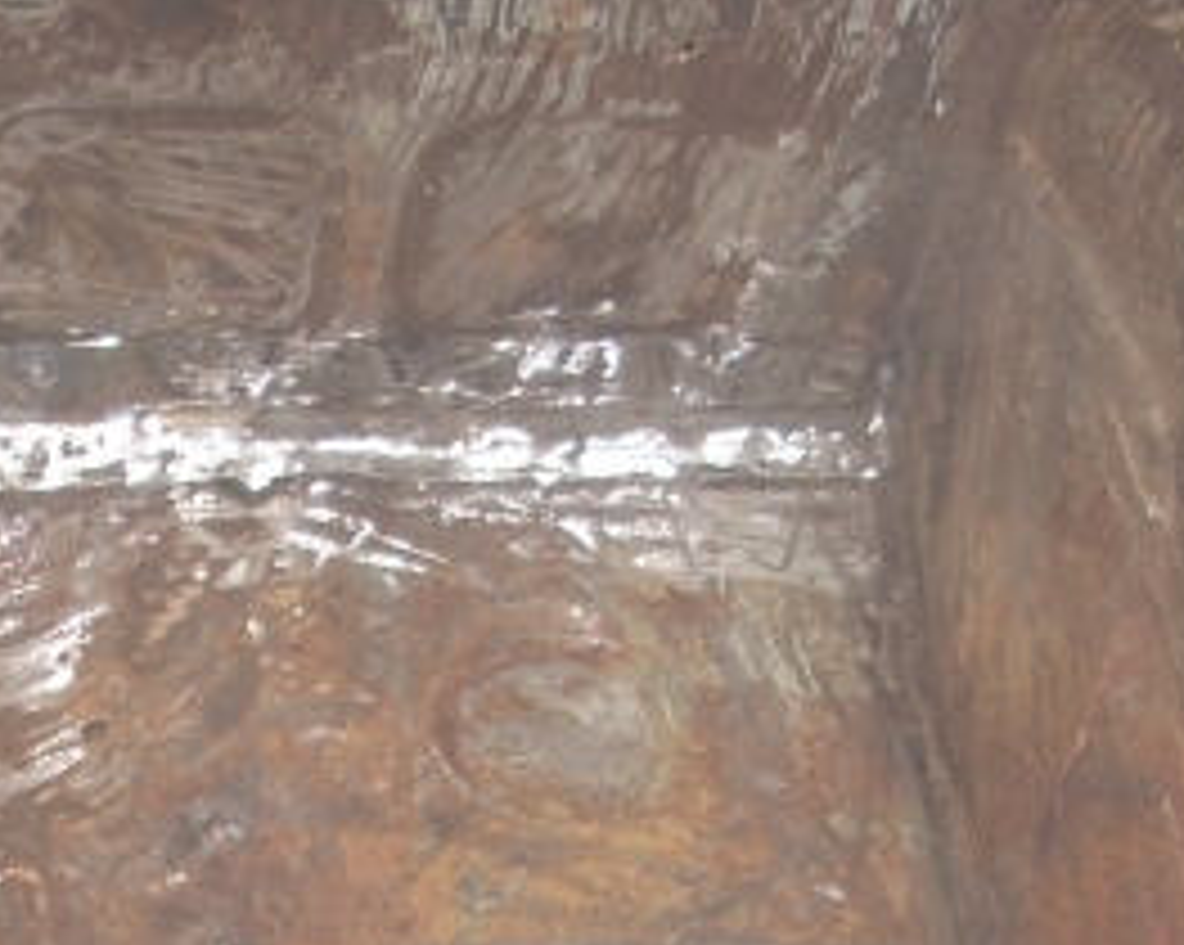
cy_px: 1006
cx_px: 342
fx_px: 3607
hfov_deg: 18.6
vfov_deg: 14.6
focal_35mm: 103
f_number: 2.8
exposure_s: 1/60
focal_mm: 6.2
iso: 64
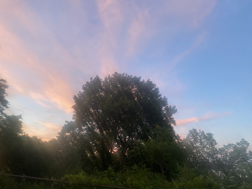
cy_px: 94
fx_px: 189
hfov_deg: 67.3
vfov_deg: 53.1
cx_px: 126
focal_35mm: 26
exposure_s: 1/122
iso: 100
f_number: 1.8
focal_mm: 4.25
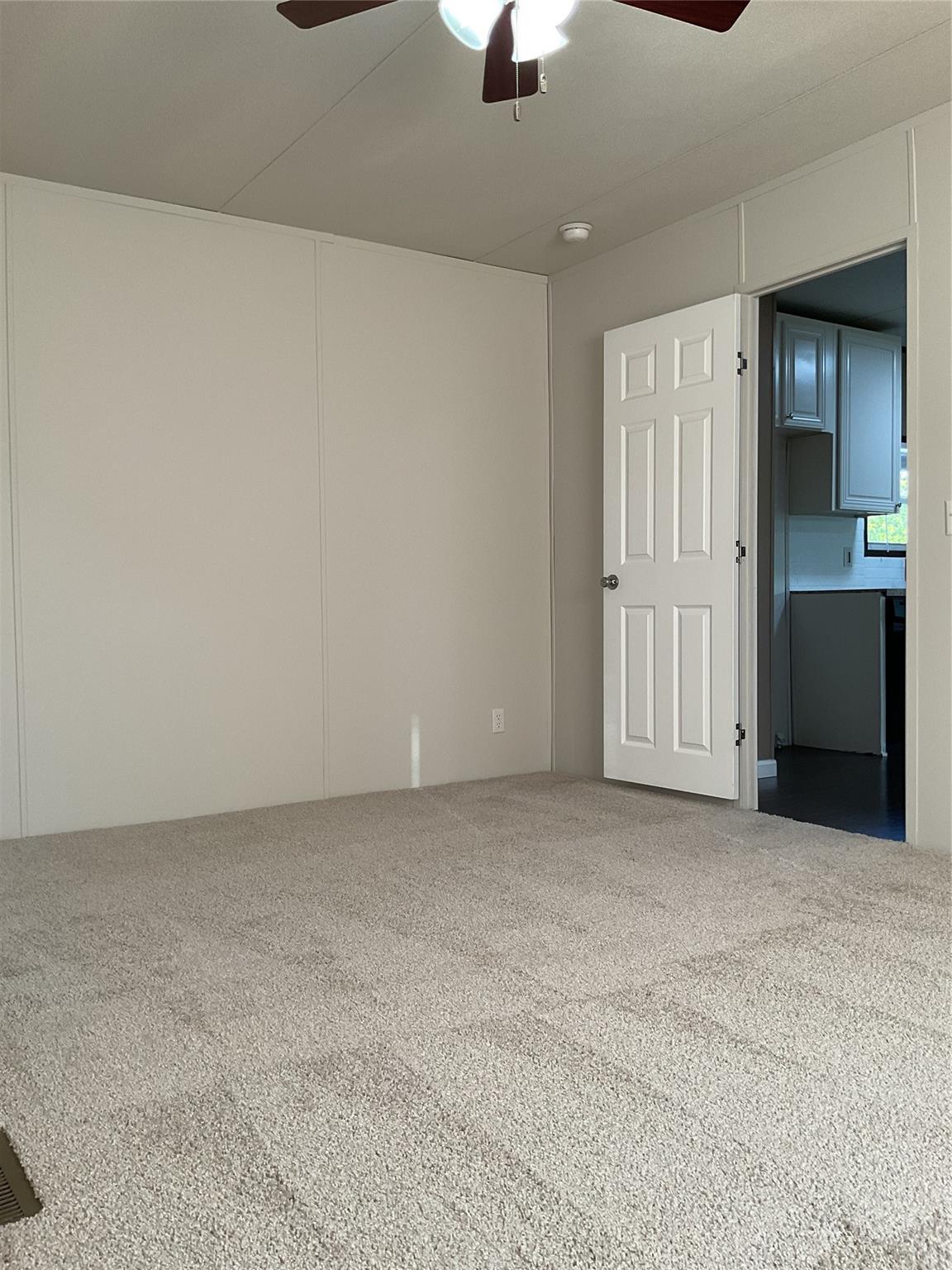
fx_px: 1063
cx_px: 476
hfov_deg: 48.2
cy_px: 635
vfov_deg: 61.7
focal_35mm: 29
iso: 50
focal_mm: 3
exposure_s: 1/60
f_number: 1.8
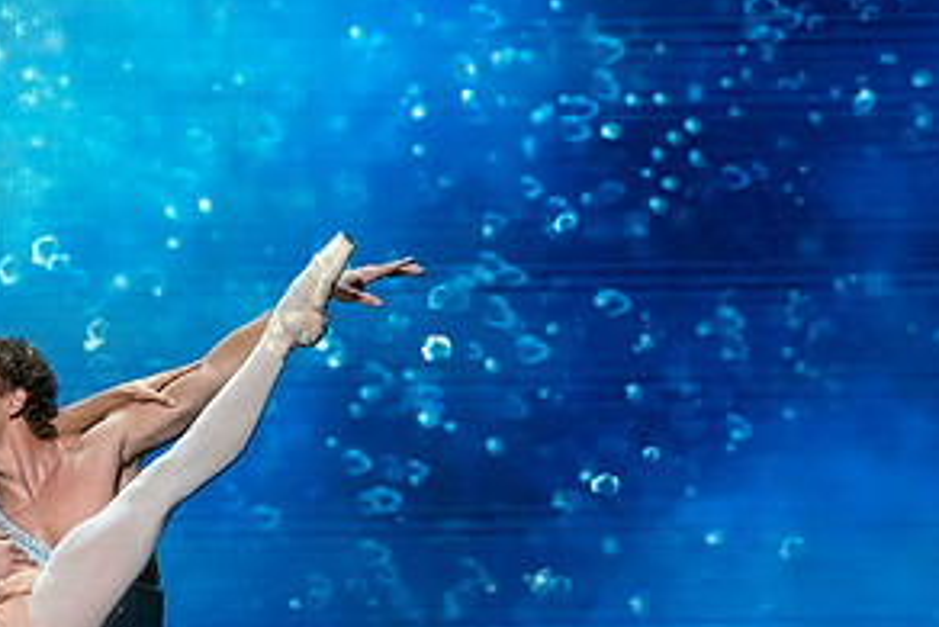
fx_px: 20041
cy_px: 489
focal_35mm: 768
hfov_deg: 2.7
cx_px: 245
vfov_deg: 1.8
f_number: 5.6
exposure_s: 1/400
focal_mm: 297
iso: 6400
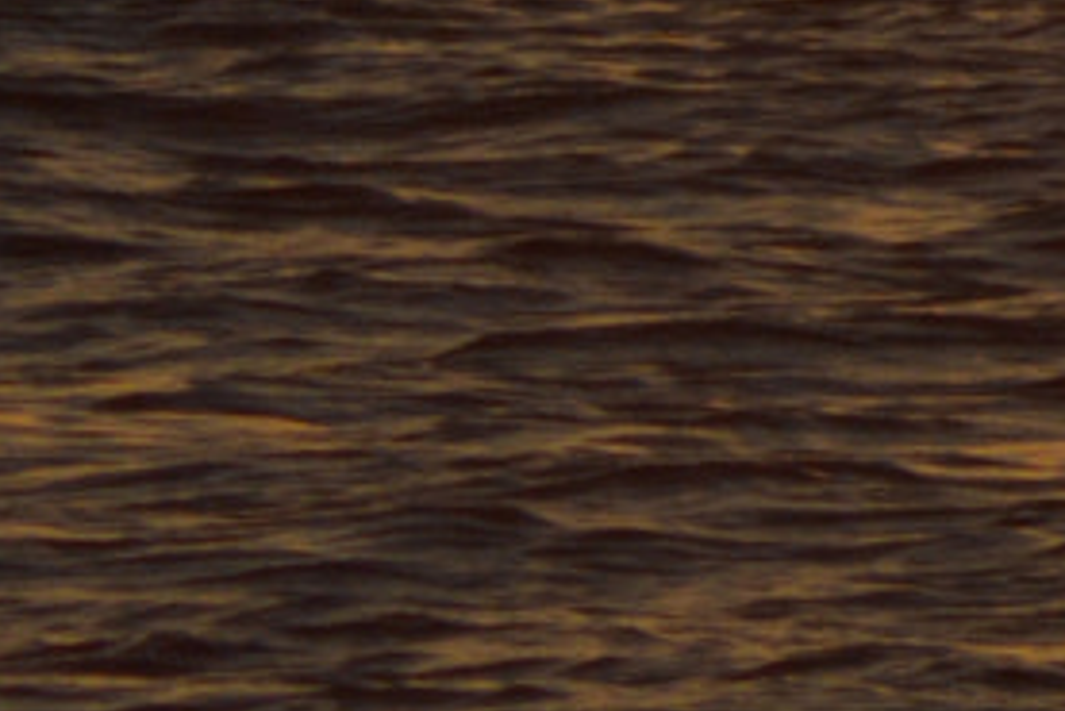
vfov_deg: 0.8
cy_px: -1789
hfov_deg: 1.2
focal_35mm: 1720
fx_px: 50899
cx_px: 2514
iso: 500
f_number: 18
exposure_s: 1/1250
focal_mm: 155
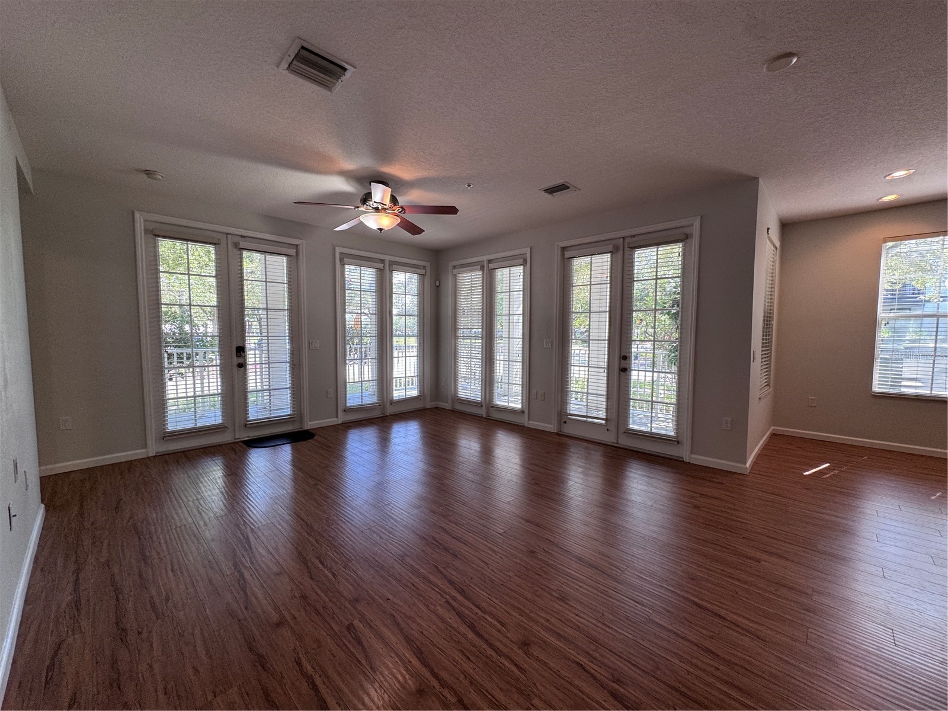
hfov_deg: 102.1
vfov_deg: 85.7
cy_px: 356
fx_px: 383
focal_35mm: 14
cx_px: 474
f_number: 2.2
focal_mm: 2.22
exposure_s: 1/120
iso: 100
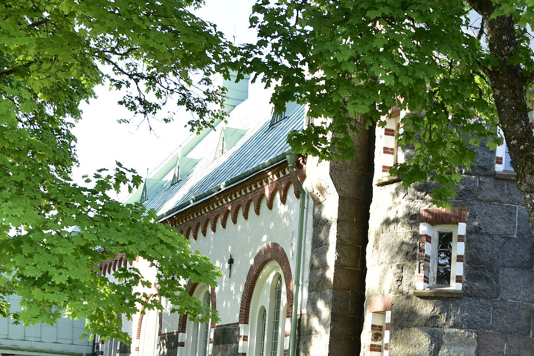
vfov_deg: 21.5
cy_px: 252
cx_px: 295
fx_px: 935
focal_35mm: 63
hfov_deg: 31.9
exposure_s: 1/125
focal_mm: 26
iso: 250
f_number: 5.6
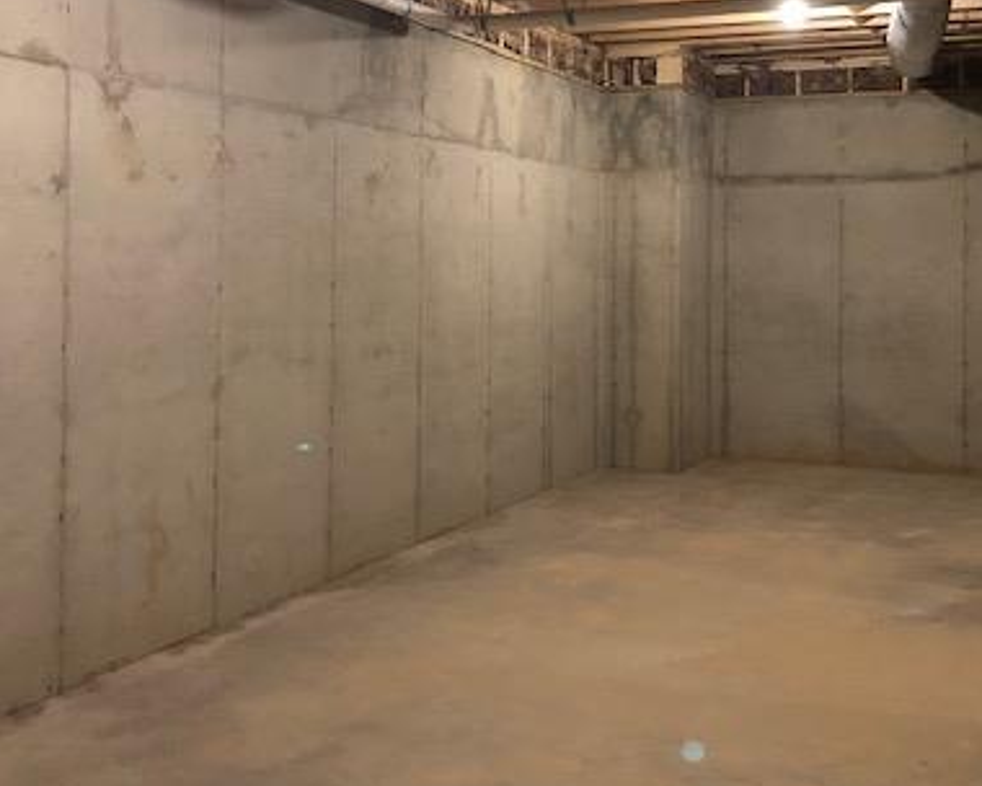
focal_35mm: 46
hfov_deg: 40.2
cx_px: 576
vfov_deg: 32.5
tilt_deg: +3.0
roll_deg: +0.7
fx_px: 1337
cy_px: 261
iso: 100
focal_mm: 3.99
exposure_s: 1/4
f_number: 1.8
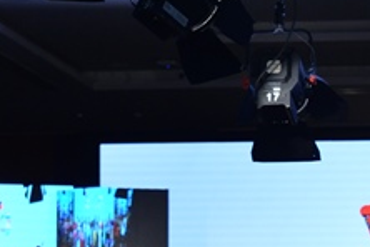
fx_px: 2590
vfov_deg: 5.4
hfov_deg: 8.0
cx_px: 520
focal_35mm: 252
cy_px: 436
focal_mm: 70
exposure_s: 1/800
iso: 1250
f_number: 3.5
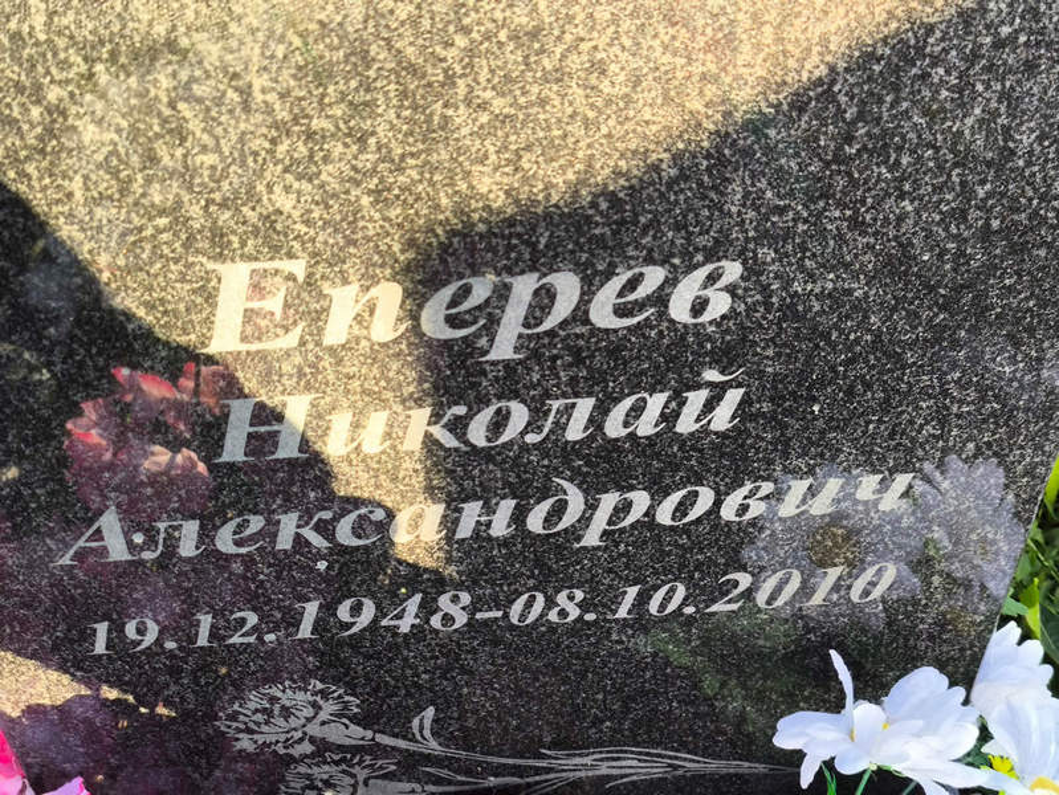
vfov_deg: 29.1
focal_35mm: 50
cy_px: 398
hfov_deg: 38.2
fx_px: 1530
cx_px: 530
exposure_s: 1/129
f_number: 1.7
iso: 50
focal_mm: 4.71
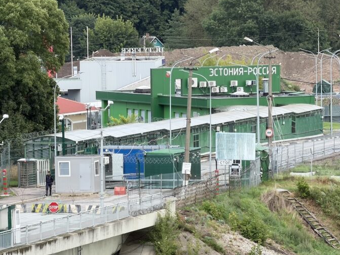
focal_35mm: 307
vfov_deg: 4.8
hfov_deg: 6.5
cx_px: 164
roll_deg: +1.0
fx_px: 3015
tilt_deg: -3.8
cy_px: 150
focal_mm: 16.89
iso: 50
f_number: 2.8
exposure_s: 1/276
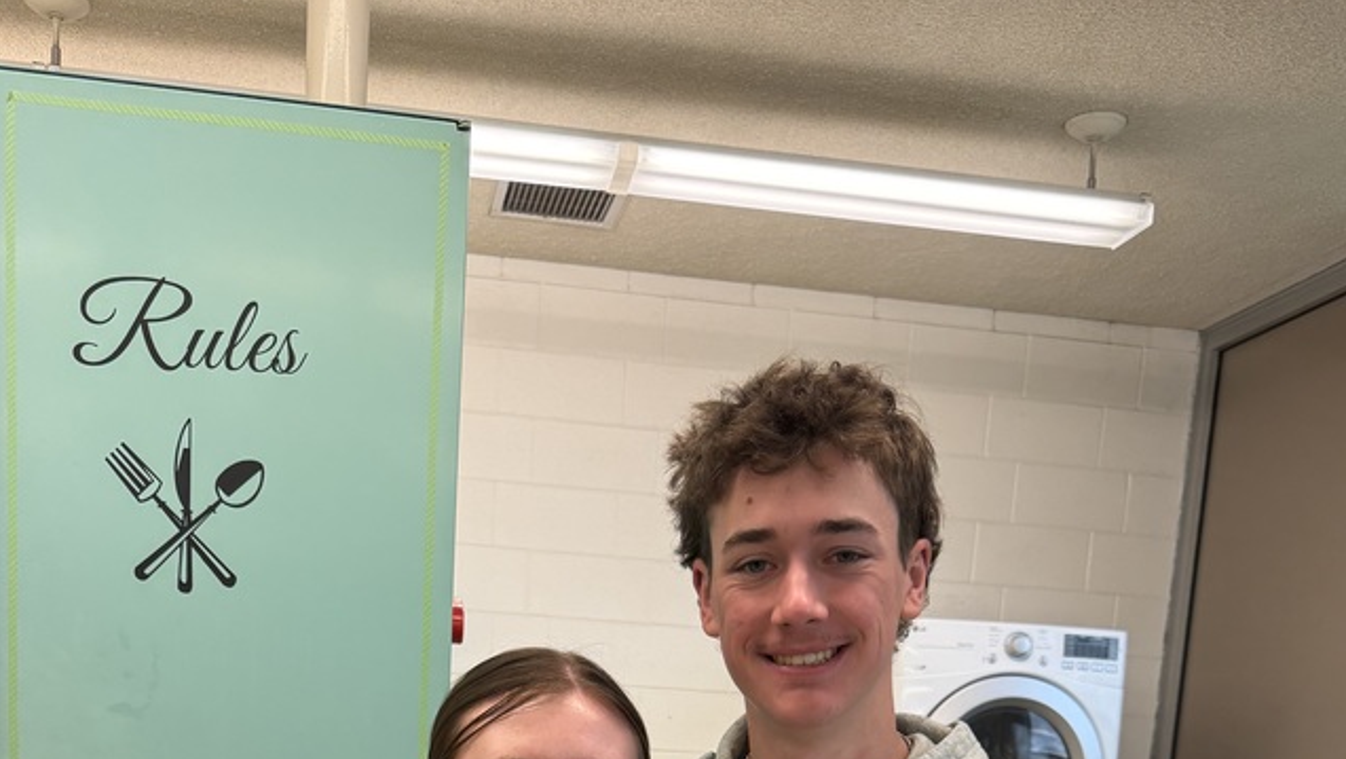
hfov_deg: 48.3
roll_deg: -3.9
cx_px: 604
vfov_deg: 24.3
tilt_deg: -7.8
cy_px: 1023
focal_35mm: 42
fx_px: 1500
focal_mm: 6.76
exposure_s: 1/120
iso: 160
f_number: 1.78
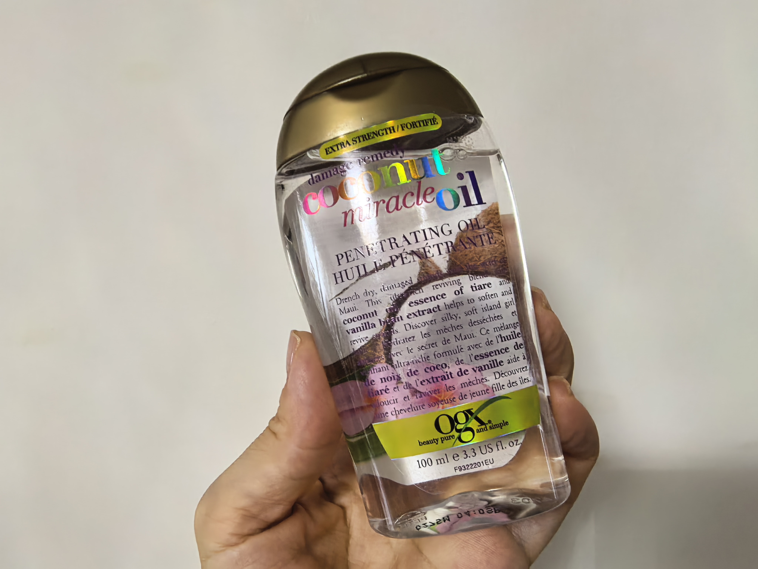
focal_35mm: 24
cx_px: 379
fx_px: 526
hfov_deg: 71.6
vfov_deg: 56.8
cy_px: 284
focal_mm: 1.95
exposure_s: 1/33.3
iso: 320
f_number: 2.2
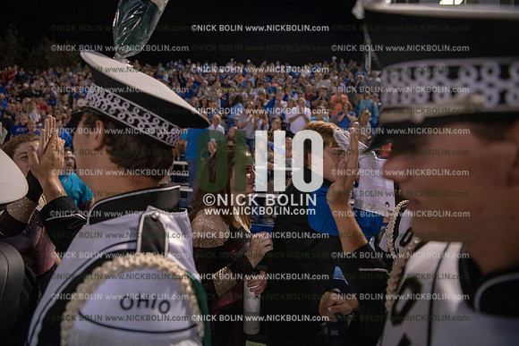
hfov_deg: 73.7
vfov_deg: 53.2
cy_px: 173
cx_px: 260
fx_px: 346
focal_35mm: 24
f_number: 3.2
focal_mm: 24
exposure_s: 1/500
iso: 3200
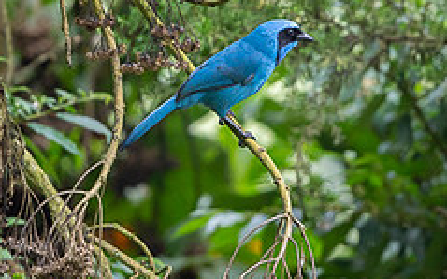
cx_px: 273
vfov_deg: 0.8
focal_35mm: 1545
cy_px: 49
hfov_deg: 1.4
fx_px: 18808
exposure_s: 1/400
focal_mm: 500
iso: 1600
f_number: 4
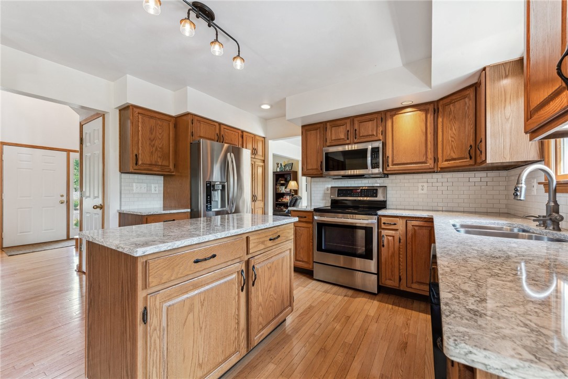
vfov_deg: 81.2
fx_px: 221
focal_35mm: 14
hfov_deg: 104.2
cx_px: 284
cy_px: 190
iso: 50
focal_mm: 14
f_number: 11
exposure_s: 1.6
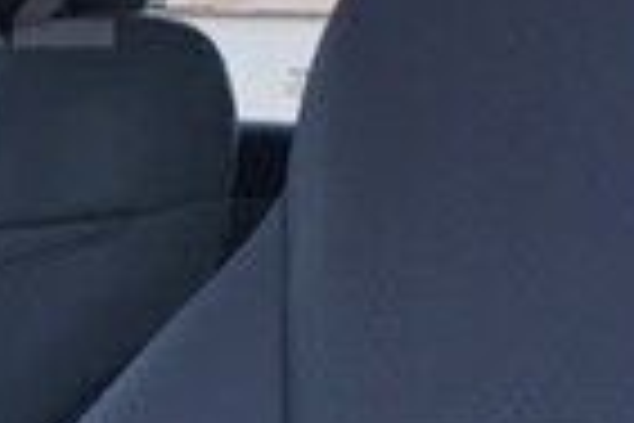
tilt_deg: +8.7
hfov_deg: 13.6
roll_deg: -0.3
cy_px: -20
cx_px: -346
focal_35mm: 141
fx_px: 2483
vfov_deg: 9.6
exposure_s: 1/33
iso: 32
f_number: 2.2
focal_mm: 4.15
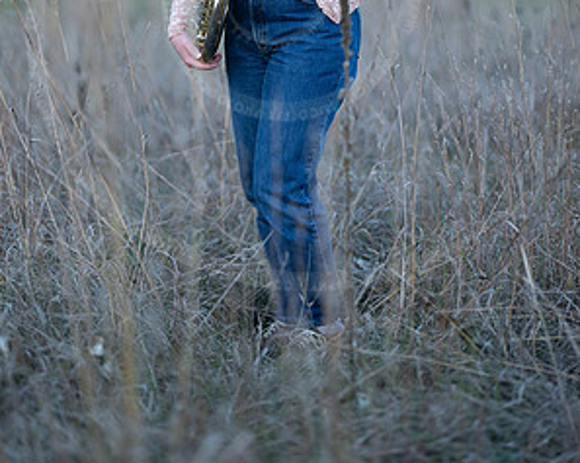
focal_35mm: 121
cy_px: 37
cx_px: 289
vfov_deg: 12.6
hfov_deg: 15.9
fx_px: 2075
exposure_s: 1/1000
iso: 160
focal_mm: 85
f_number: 1.2
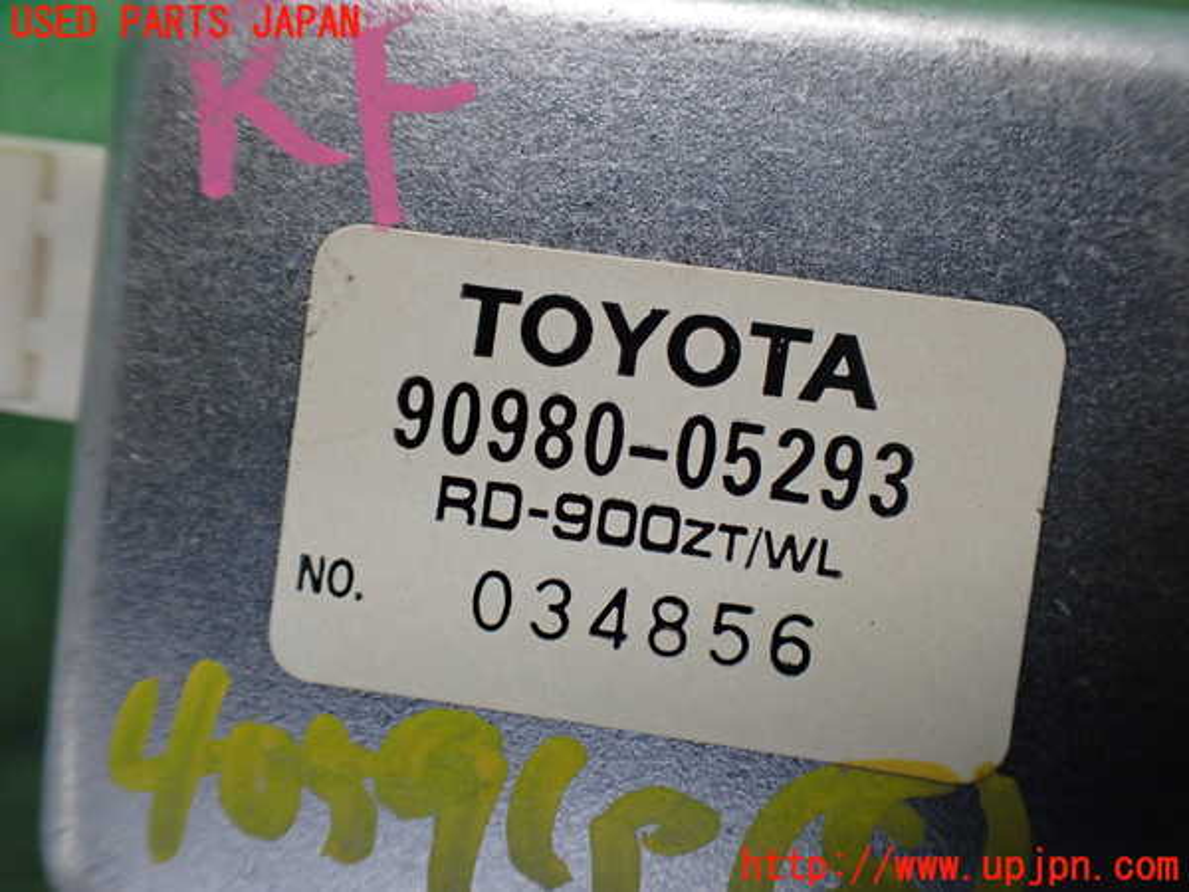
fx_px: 1030
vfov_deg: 46.8
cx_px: 594
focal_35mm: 30
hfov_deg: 60.0
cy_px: 446
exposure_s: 1/125
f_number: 2.3
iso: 400
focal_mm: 5.4
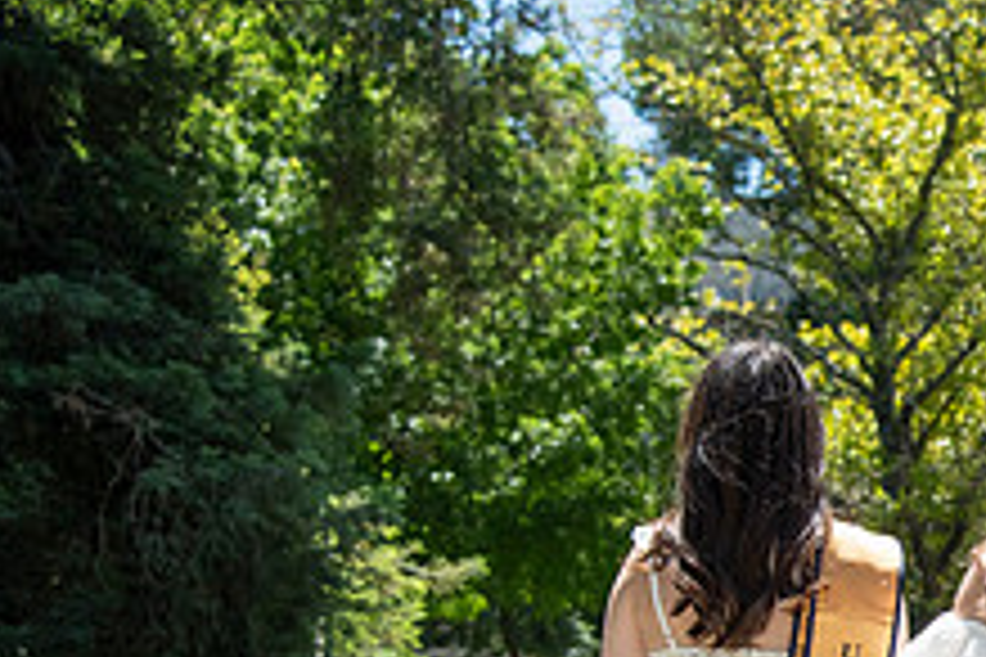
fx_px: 4053
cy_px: 668
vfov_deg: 9.2
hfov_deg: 13.4
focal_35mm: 148
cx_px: 1256
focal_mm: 56
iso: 500
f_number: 5.6
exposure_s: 1/2500
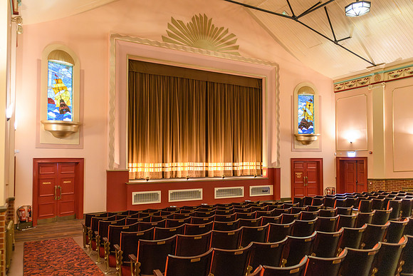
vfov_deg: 48.4
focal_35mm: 27
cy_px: 148
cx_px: 187
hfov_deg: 67.8
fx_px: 307
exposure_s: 1/30
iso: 8000
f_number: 2.8
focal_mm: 24
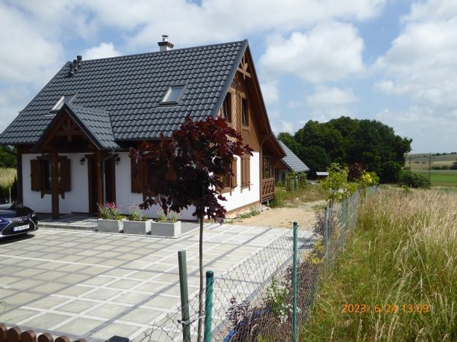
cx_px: 228
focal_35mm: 29
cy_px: 171
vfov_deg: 48.2
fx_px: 383
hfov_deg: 61.7
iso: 100
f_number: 3.5
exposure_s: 1/1300
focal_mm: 5
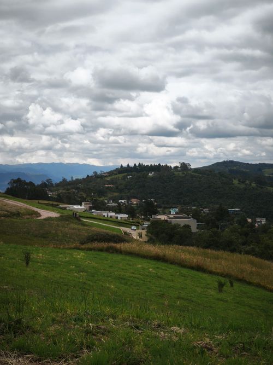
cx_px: 136
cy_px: 182
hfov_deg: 24.8
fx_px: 621
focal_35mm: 59
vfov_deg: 32.7
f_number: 1.9
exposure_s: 1/881
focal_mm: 7.1
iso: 50
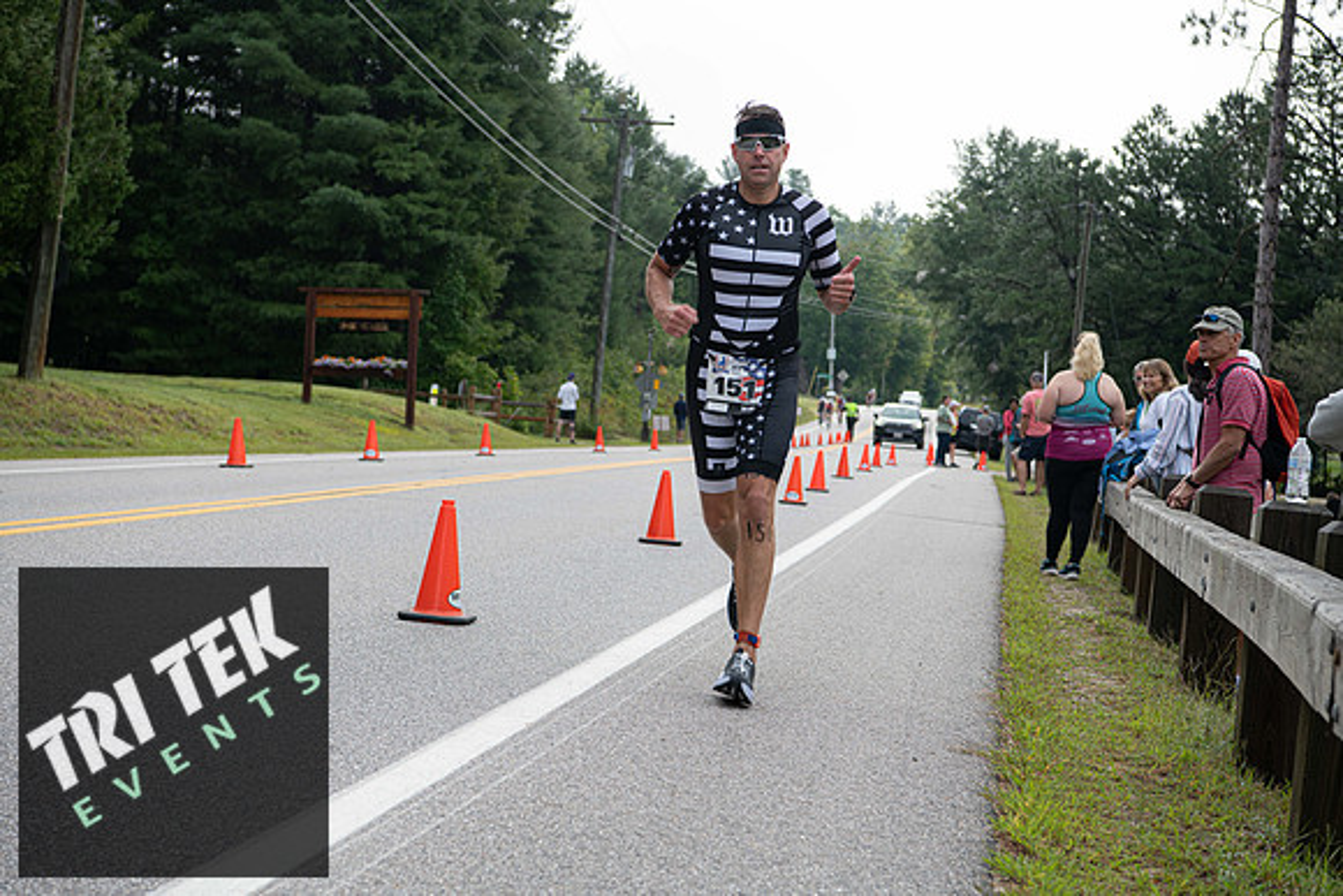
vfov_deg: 19.5
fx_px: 2612
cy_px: 448
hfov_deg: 28.8
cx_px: 672
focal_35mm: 70
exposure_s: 1/250
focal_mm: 70
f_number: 5.6
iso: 160
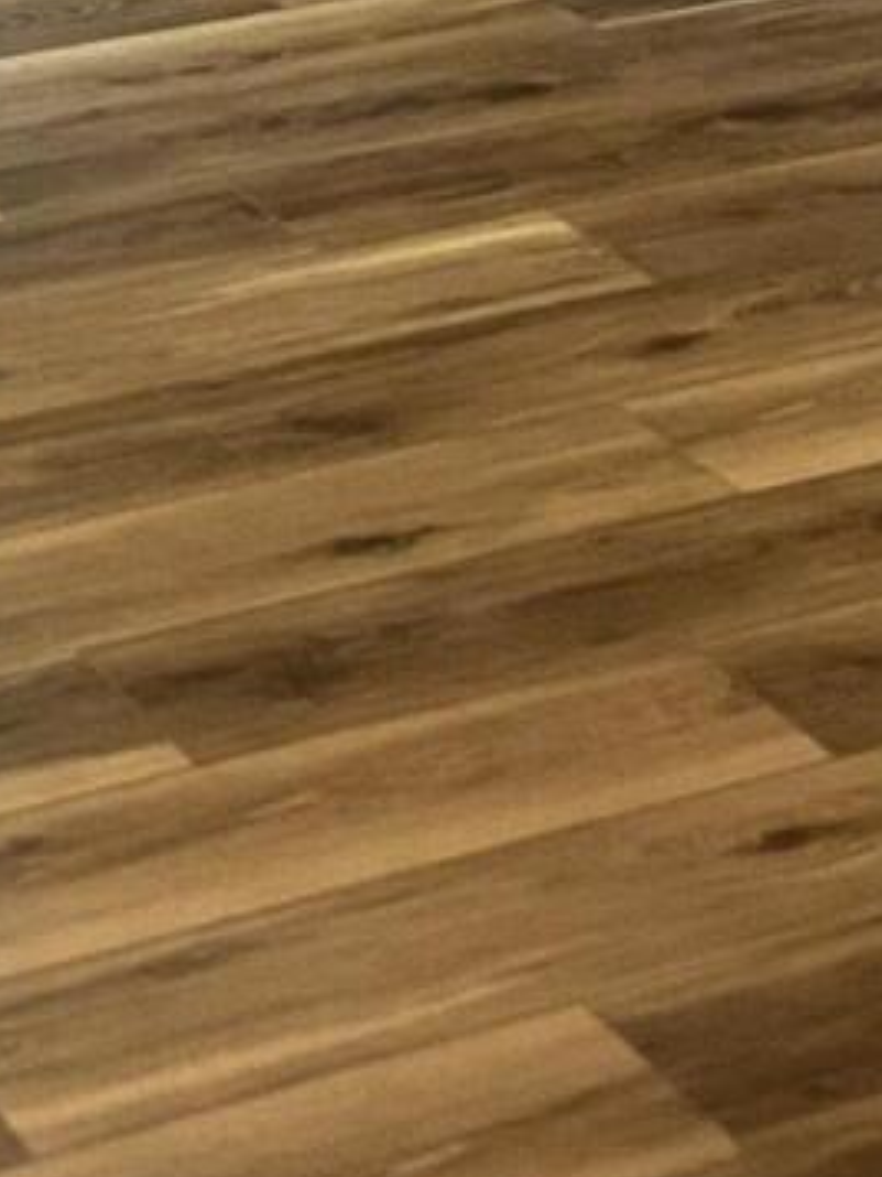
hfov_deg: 10.2
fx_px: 4960
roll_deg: +0.0
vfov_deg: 12.0
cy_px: -1180
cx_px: 433
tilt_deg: -4.9
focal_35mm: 146
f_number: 1.8
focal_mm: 4.25
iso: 400
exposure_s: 1/60
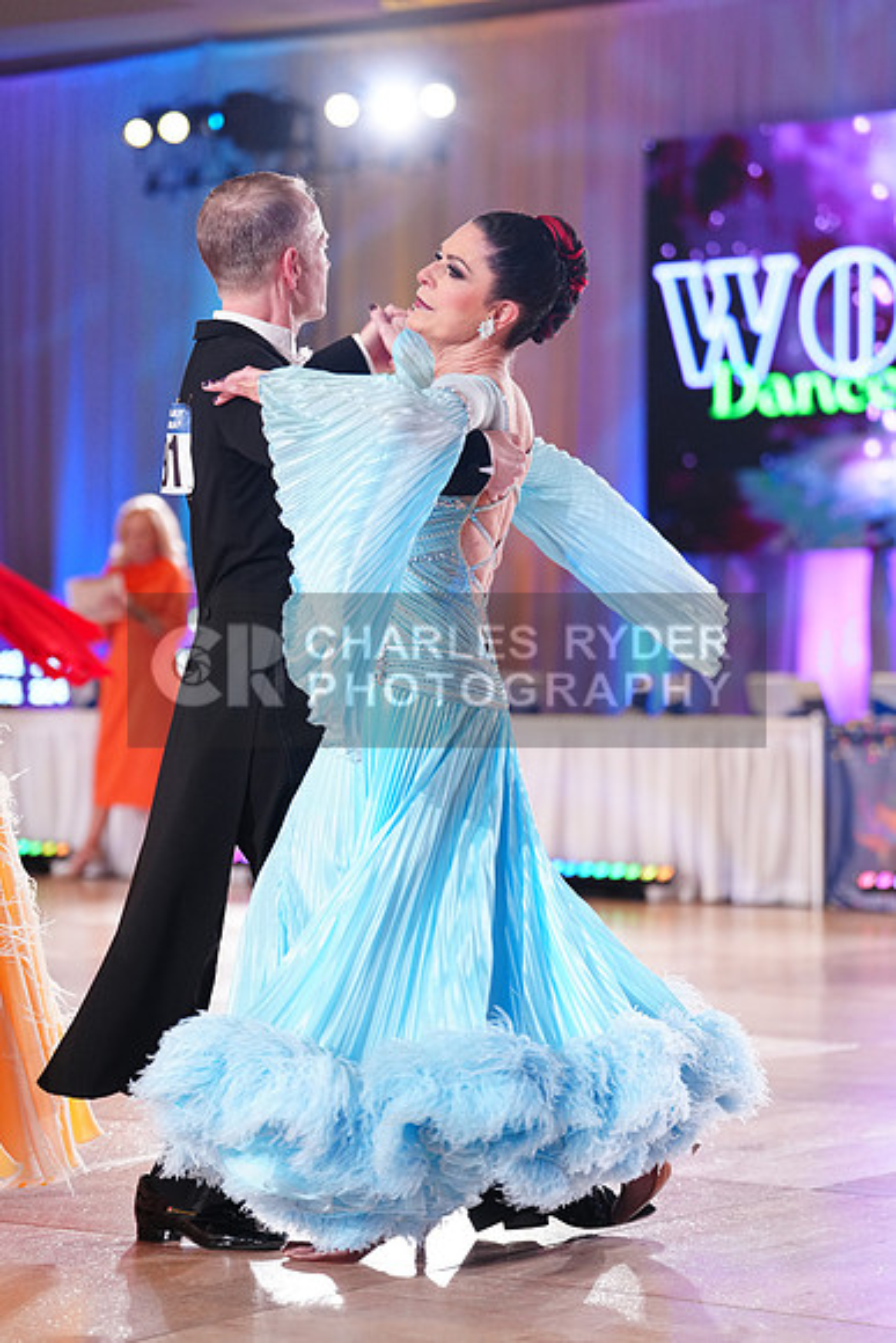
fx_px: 3694
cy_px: 672
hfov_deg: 13.8
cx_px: 448
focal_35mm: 99
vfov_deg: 20.6
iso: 2500
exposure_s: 1/640
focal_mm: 99
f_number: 2.8
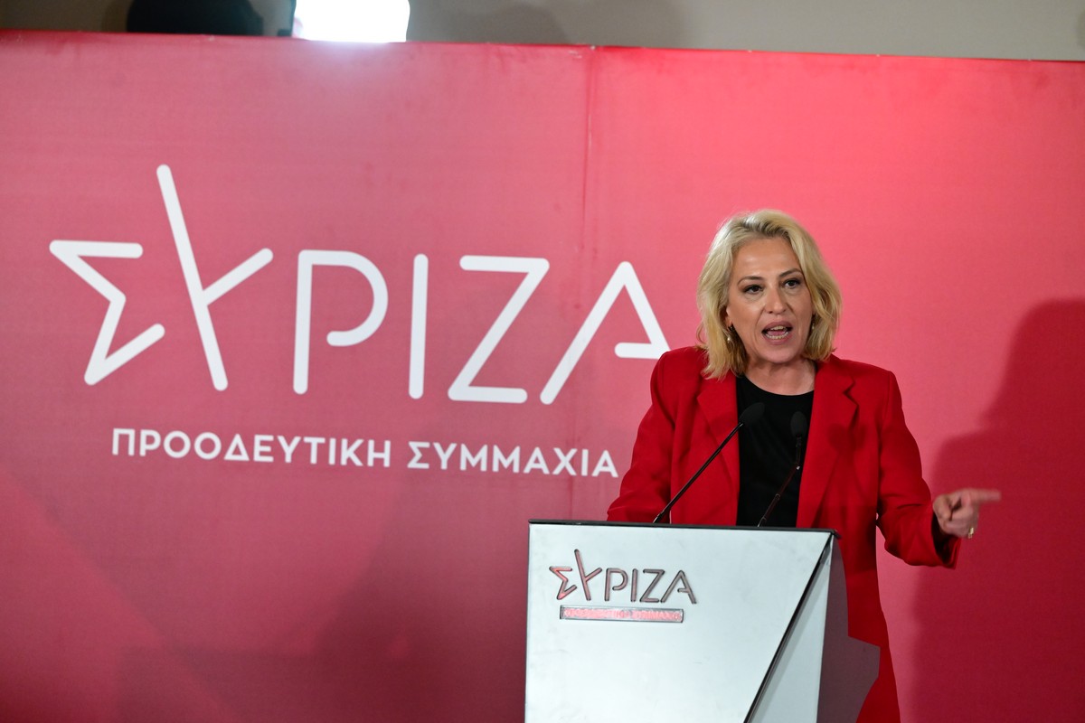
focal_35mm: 200
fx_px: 6027
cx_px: 542
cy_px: 362
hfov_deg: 10.3
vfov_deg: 6.9
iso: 8000
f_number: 4.5
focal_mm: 200
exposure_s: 1/250
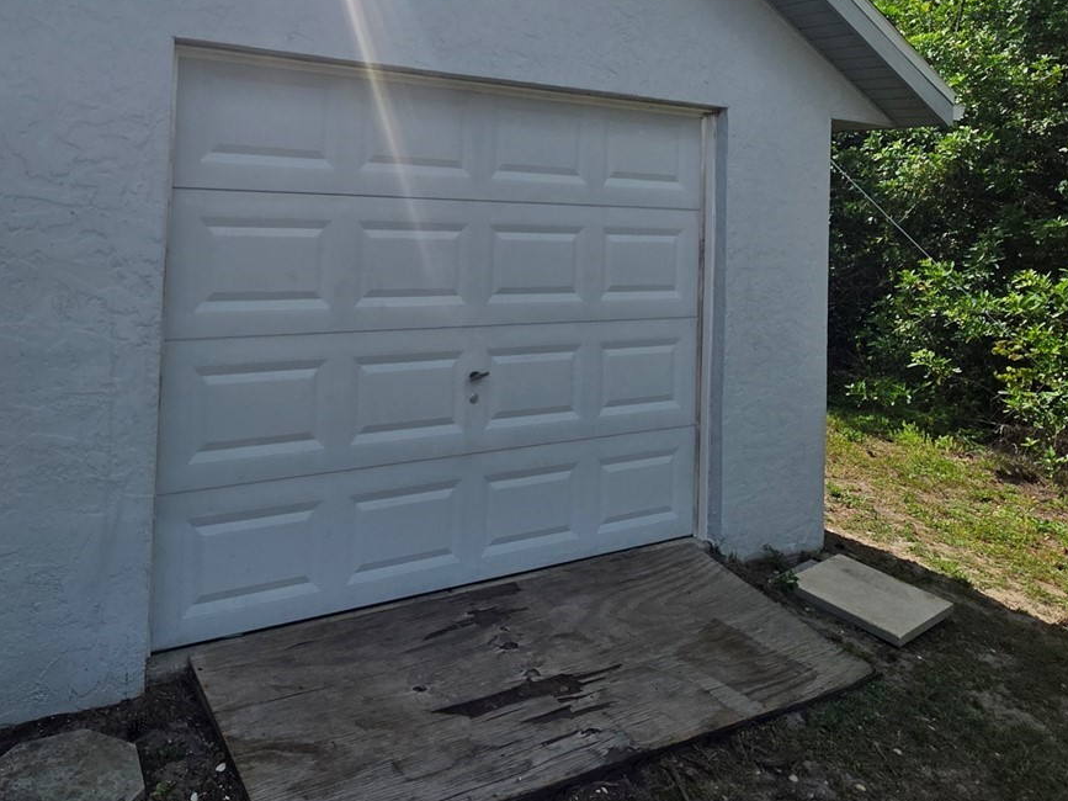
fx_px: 740
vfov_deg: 53.6
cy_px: 179
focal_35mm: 24
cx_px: 373
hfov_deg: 69.9
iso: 40
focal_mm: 2.2
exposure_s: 1/4313
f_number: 1.9
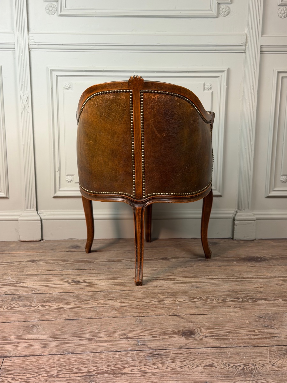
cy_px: 192
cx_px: 144
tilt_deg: -13.5
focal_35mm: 48
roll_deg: -0.2
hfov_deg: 30.3
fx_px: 531
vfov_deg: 39.7
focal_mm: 6.76
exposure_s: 1/50
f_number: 1.78
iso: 125
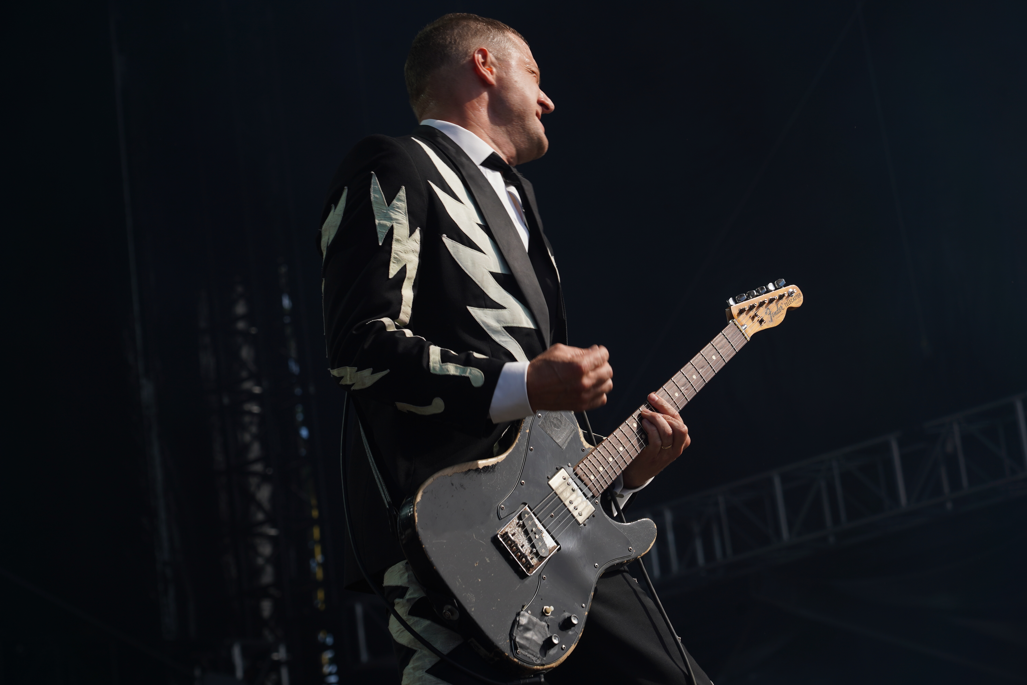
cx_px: 514
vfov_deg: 13.0
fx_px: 2995
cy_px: 342
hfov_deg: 19.5
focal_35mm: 105
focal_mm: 105
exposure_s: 1/400
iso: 100
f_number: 7.1
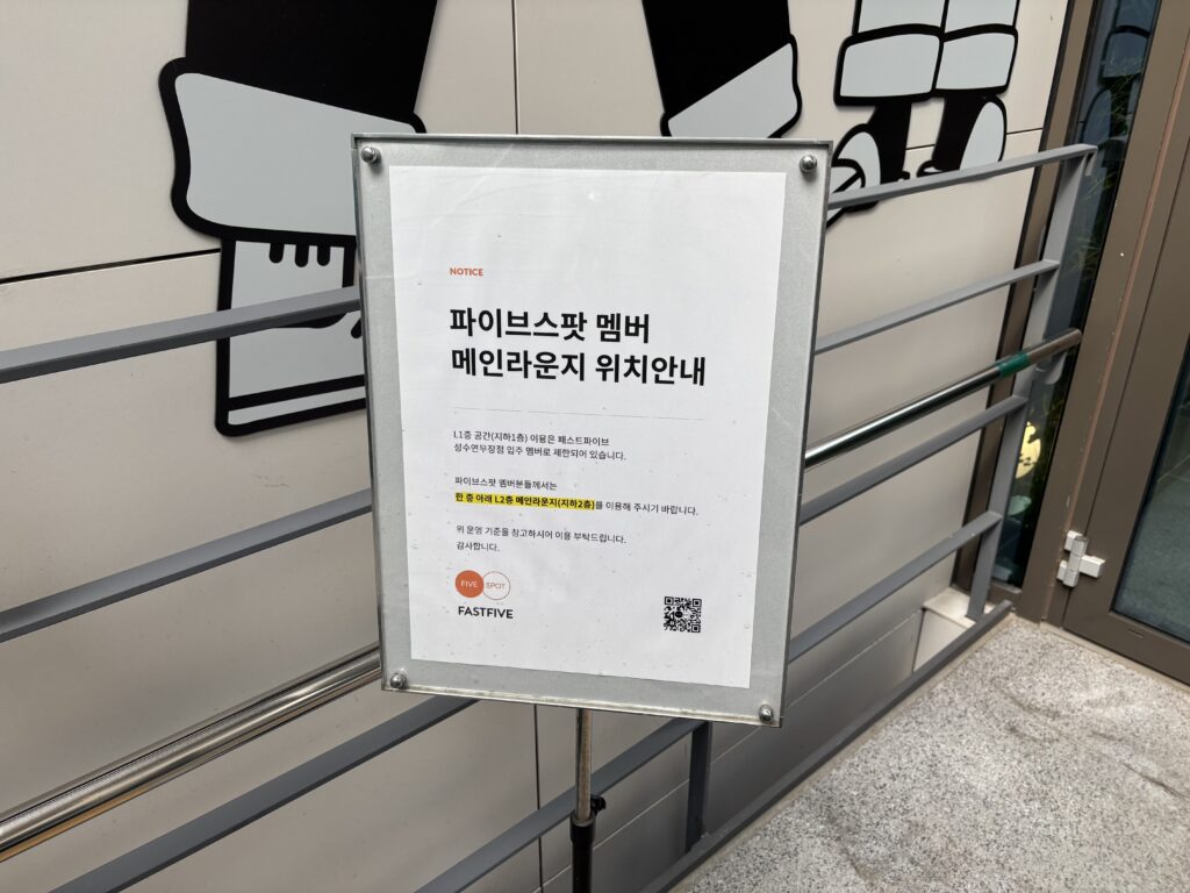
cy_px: 446
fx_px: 894
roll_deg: +0.1
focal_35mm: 26
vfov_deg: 53.1
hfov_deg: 67.3
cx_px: 595
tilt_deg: -25.1
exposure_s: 1/533
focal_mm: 5.96
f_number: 1.6
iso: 50
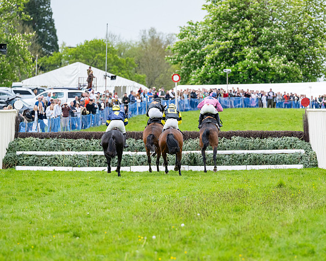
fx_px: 2462
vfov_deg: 6.1
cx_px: 170
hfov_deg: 7.6
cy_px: 145
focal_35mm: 255
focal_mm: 200
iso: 1000
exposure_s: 1/1600
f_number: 4
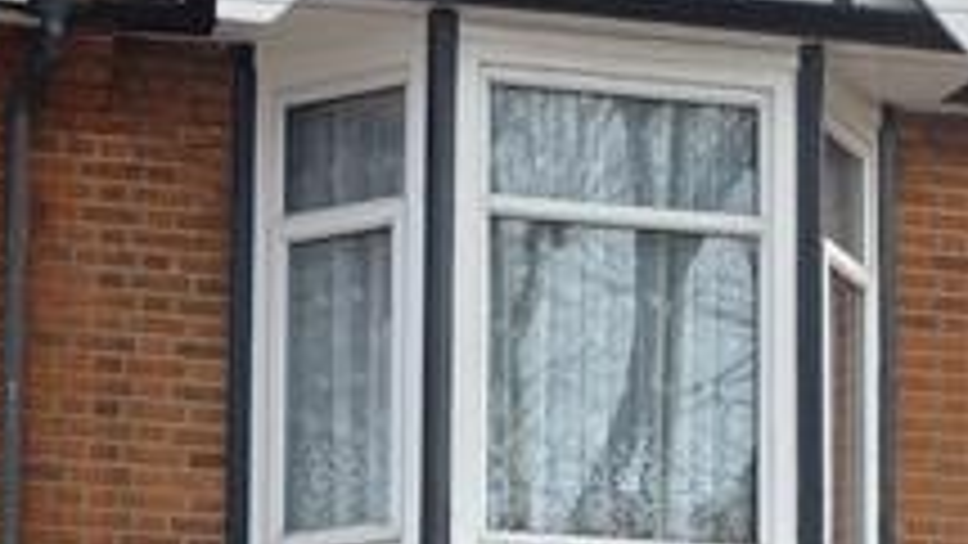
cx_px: 581
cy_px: 769
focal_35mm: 146
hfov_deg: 14.7
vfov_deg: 8.2
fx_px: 3748
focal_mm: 7.3
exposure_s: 1/200
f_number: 4
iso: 80
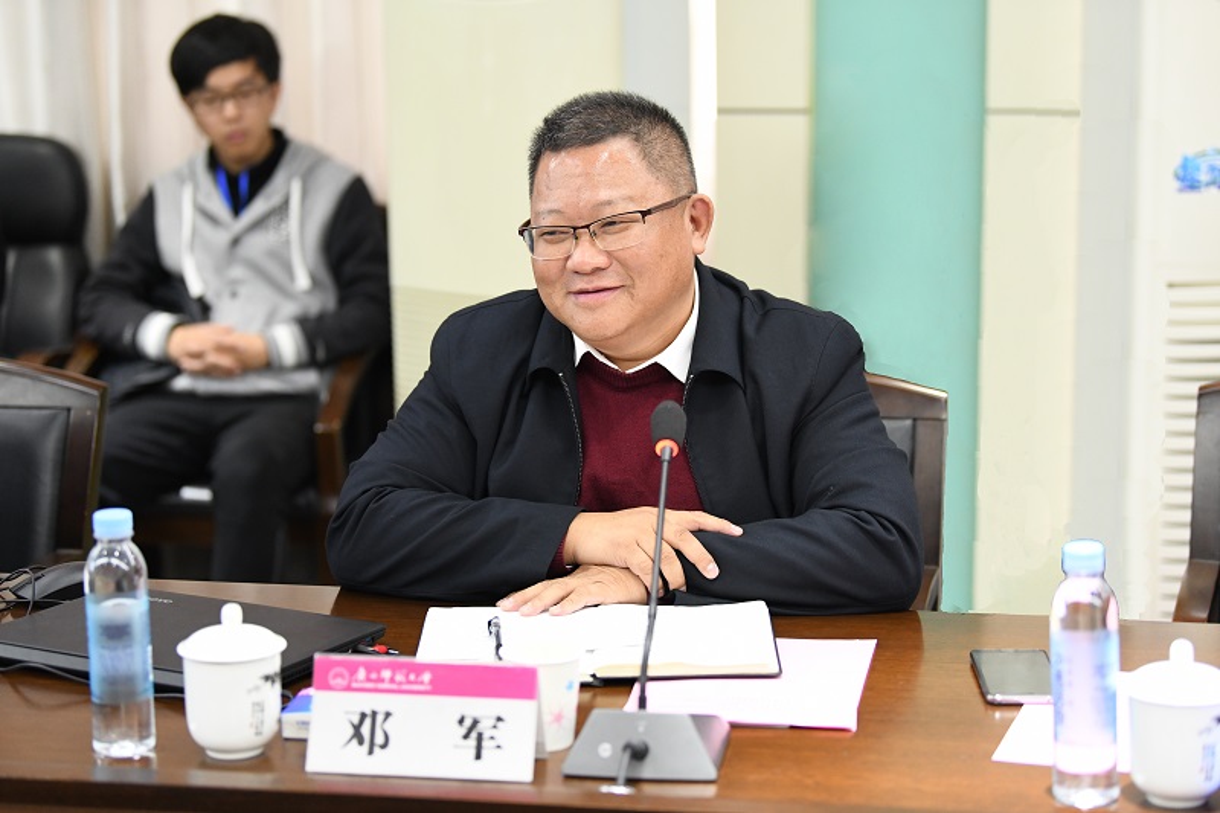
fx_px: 2778
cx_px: 610
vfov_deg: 16.6
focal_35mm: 82
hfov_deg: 24.8
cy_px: 406
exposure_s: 1/50
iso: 2500
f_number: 2.8
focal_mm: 82
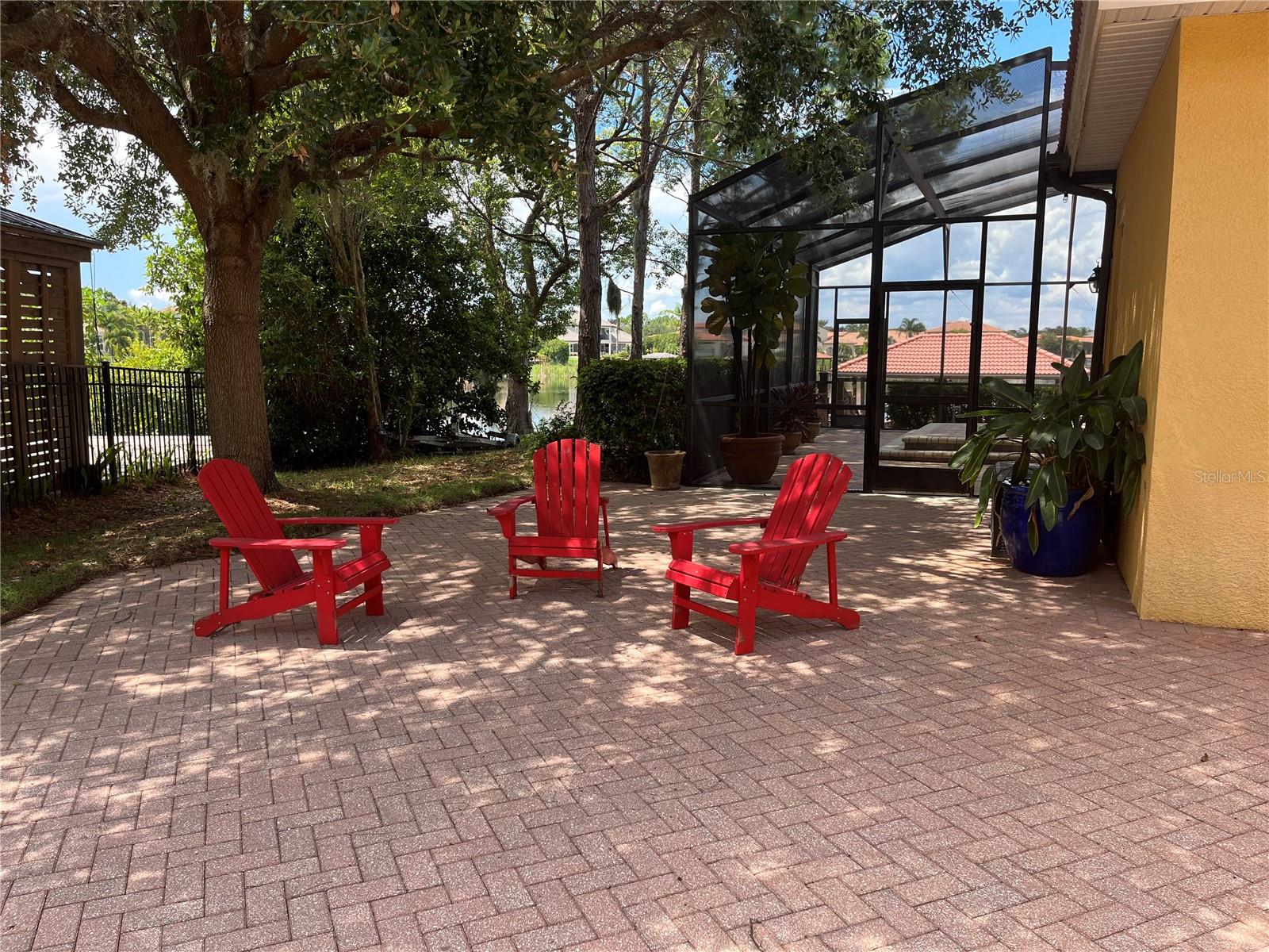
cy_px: 476
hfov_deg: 67.3
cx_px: 634
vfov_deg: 53.1
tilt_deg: -7.6
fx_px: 953
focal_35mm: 26
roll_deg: -0.7
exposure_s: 1/864
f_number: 1.6
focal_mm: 5.1
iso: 50
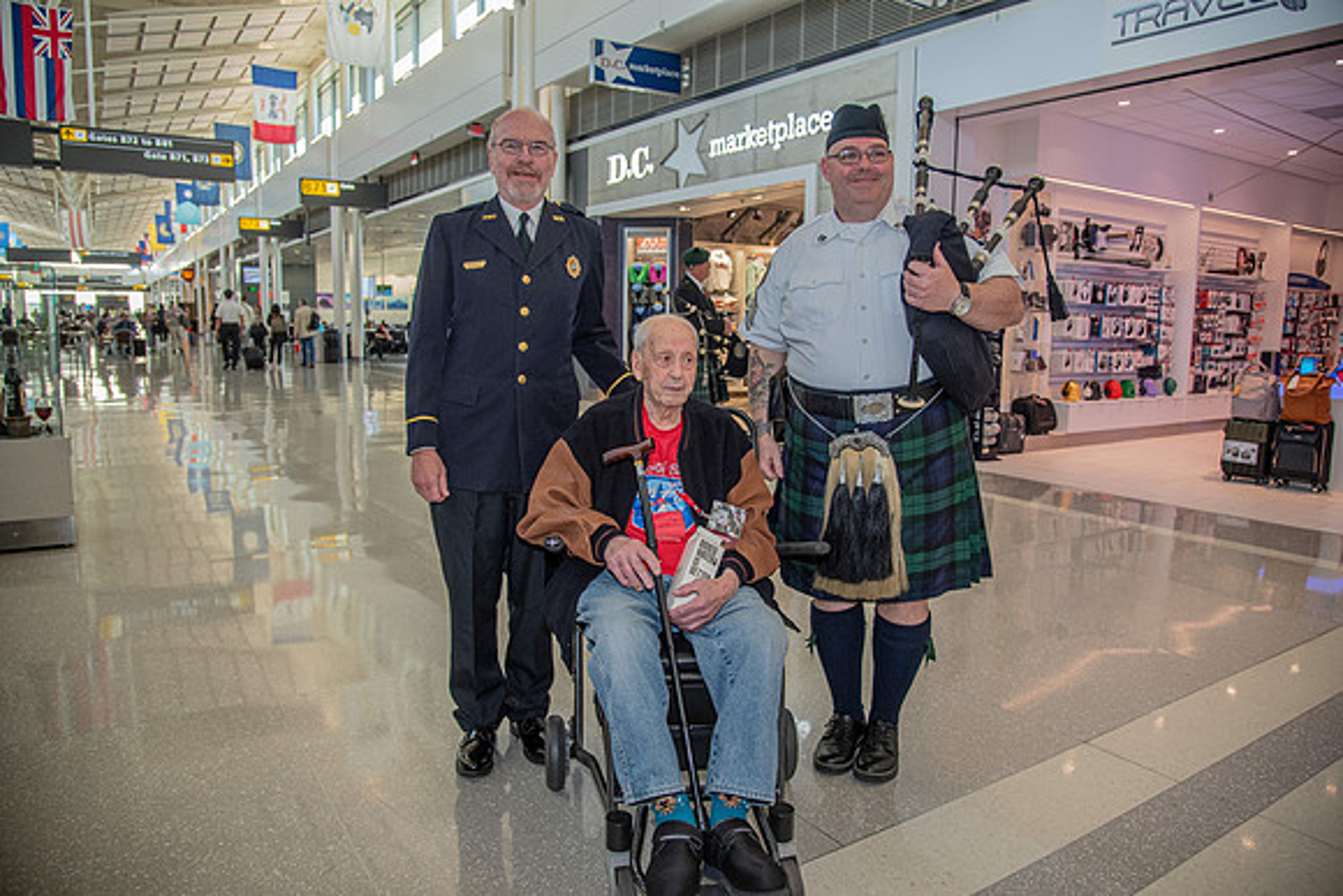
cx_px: 672
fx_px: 896
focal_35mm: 24
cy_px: 448
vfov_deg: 53.2
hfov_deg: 73.7
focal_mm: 24
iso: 1000
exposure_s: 1/125
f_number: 4
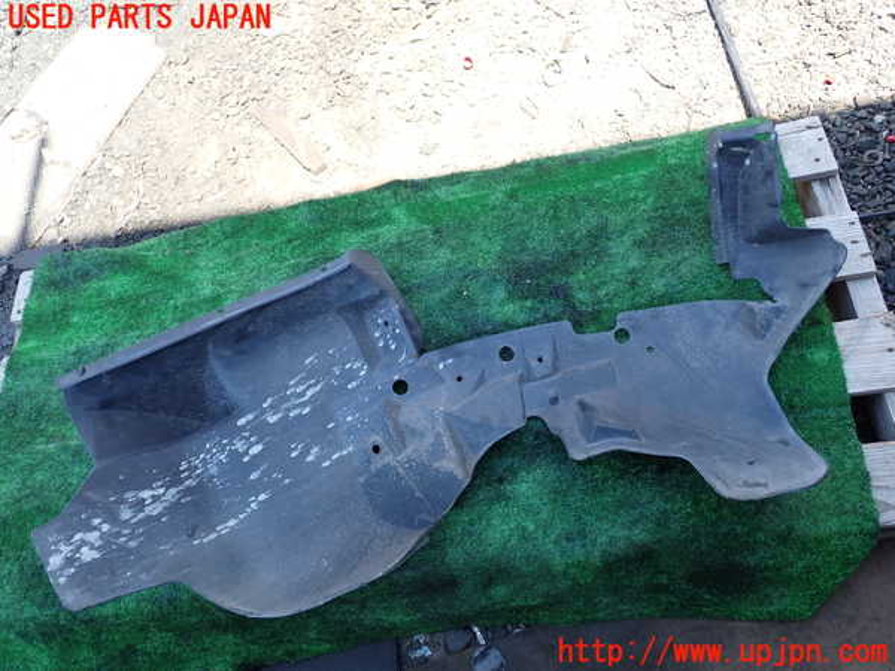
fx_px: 776
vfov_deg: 46.8
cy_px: 336
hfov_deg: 60.0
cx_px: 448
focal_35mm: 30
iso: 100
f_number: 3.2
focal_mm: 5.4
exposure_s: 1/125
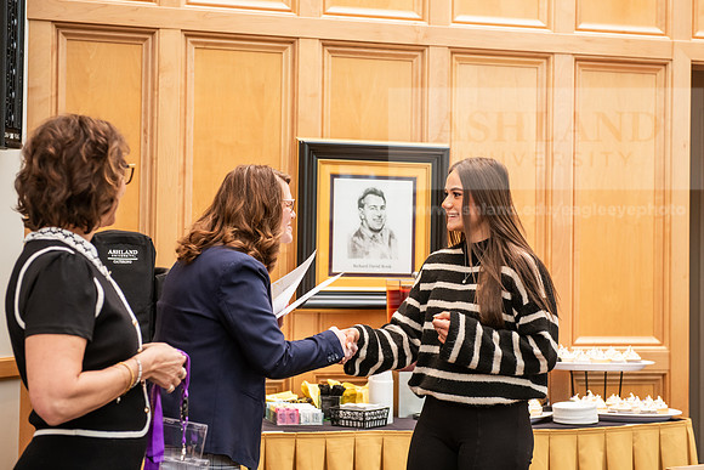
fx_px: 1392
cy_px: 217
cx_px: 378
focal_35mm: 71
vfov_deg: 19.2
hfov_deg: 28.4
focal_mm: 66
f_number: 4
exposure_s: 1/160
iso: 1000
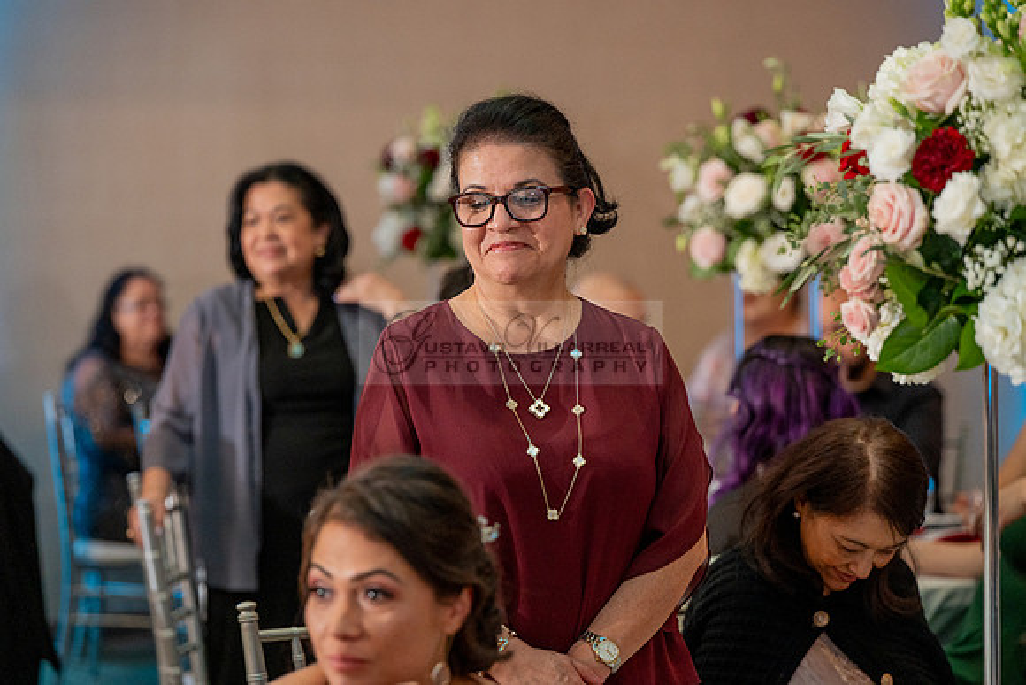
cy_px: 342
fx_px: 3136
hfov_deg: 18.6
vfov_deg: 12.5
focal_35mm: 110
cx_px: 513
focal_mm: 110
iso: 1600
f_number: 3.2
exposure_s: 1/200
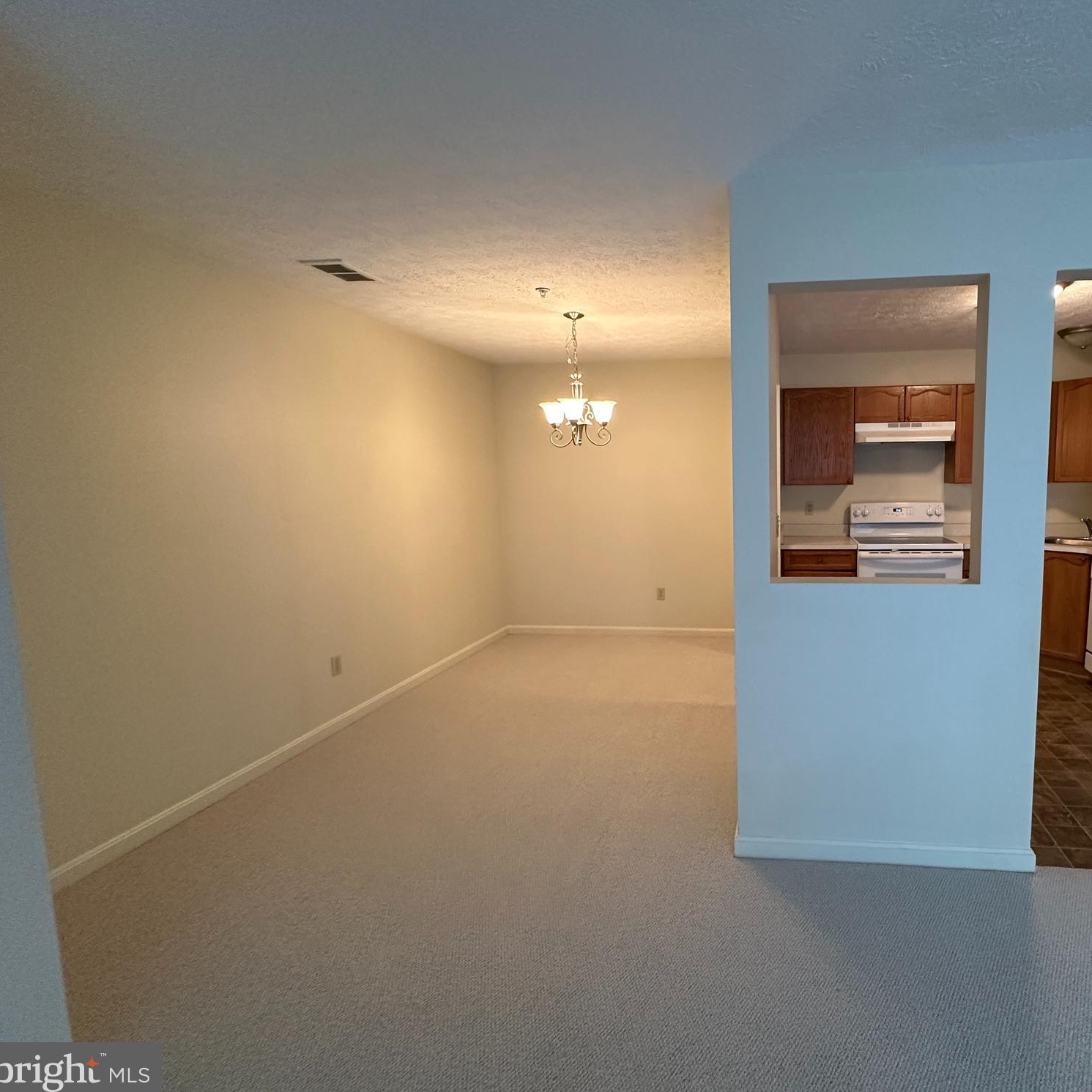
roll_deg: +0.4
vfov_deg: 84.0
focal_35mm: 17
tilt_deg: -5.2
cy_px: 540
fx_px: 607
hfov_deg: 81.1
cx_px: 729
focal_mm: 2.22
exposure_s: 1/60
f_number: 2.2
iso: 320
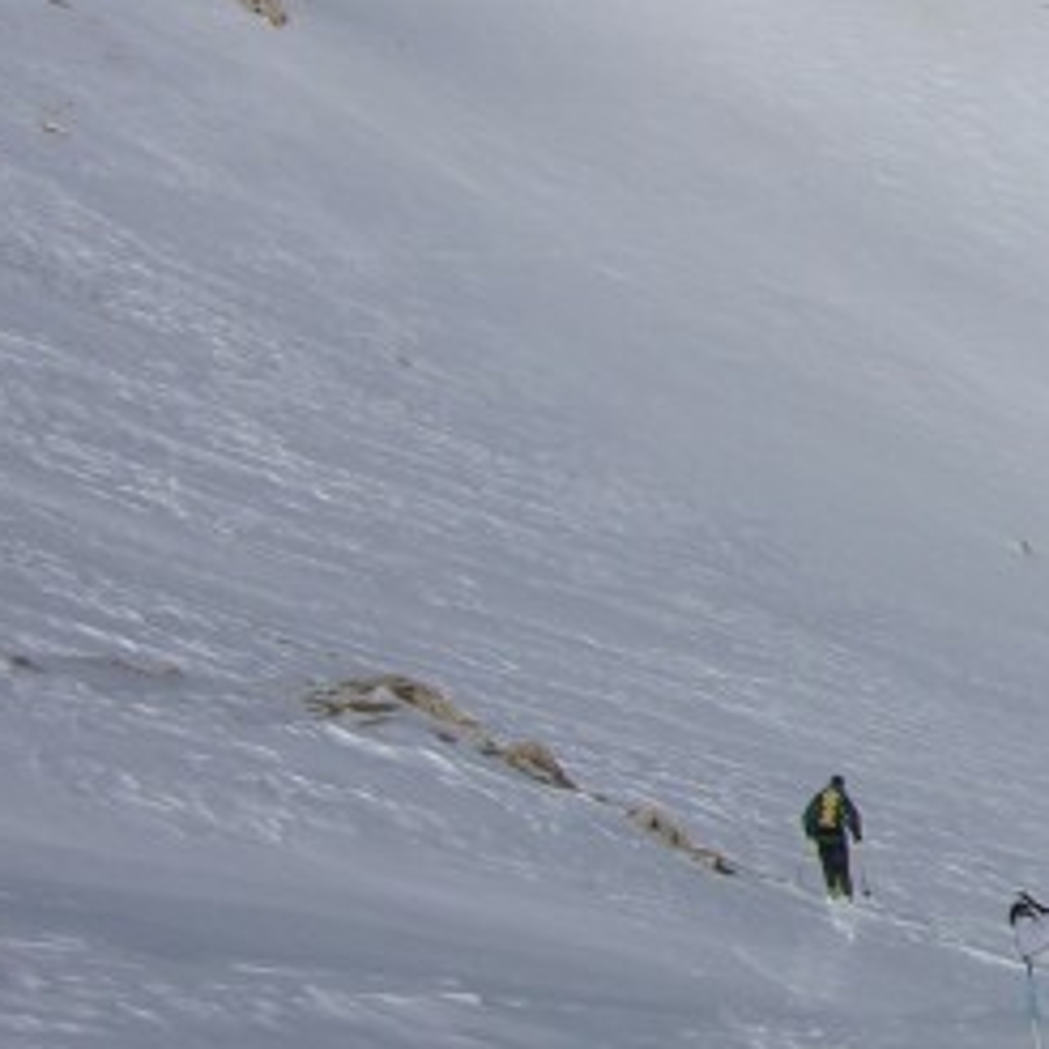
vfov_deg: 13.5
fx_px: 4423
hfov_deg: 12.3
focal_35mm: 129
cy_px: 780
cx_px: 1953
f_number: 8
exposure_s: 1/540
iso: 50
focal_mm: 8.9
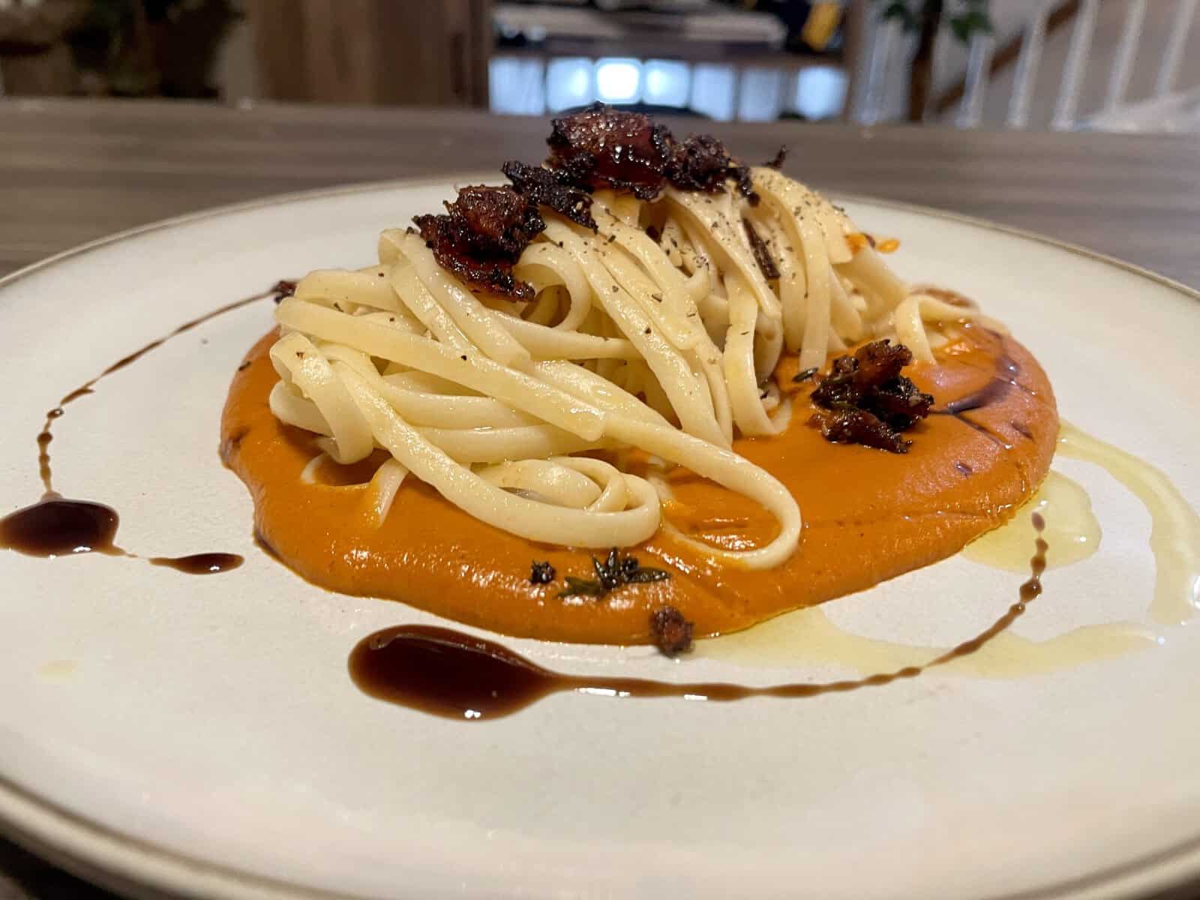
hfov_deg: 67.3
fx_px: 901
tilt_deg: -28.2
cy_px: 450
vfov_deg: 53.1
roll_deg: -2.8
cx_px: 600
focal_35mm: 26
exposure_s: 1/60
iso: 250
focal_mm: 4.2
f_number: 1.6
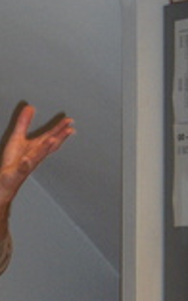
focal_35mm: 232
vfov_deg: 9.0
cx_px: -80
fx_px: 1904
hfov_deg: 5.6
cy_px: 251
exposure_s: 1/90
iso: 100
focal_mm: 17.5
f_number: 3.9
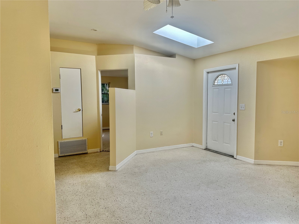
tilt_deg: -3.5
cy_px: 112
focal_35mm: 24
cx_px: 150
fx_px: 207
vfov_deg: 56.8
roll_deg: +0.6
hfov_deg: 71.6
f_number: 1.78
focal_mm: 6.86
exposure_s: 1/222
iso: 64
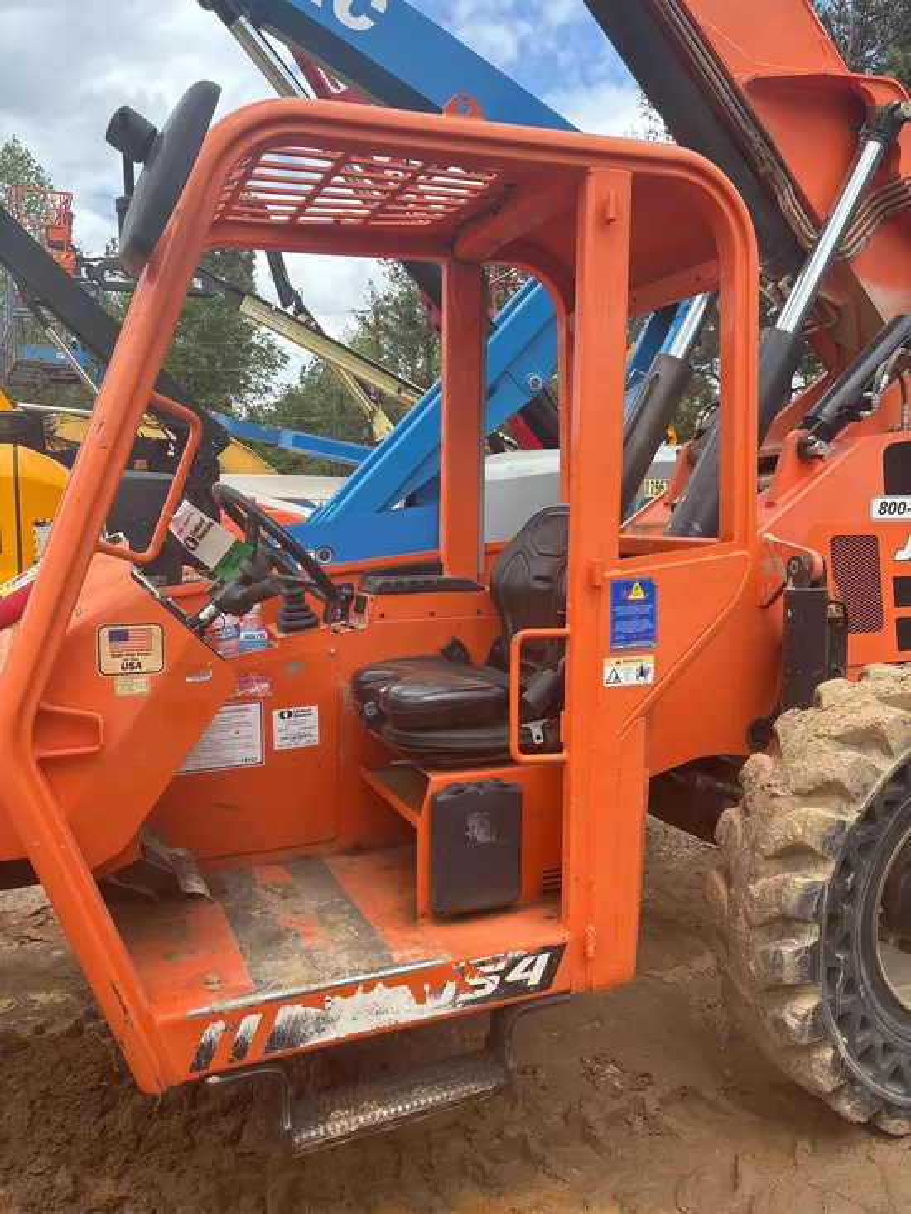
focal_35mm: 26
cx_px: 456
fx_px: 912
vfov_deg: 67.3
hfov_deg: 53.1
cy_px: 607
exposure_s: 1/988
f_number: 1.6
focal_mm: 5.96
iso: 50
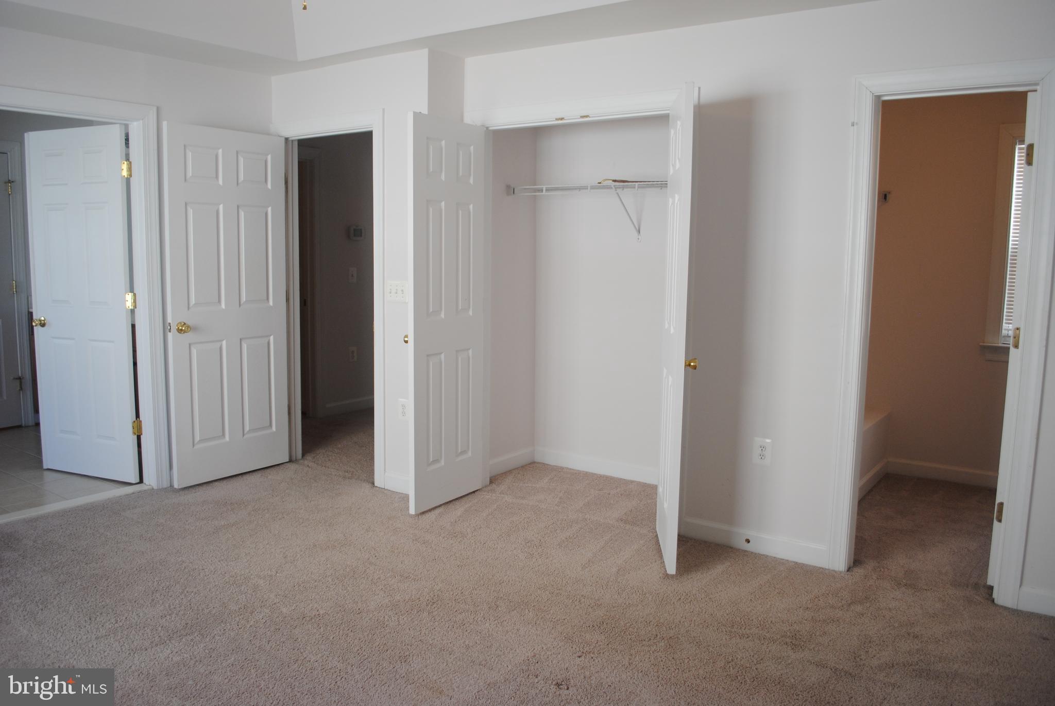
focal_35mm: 27
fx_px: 792
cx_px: 528
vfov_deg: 48.0
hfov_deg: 67.3
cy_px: 353
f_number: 4
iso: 200
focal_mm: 18
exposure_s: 1/60
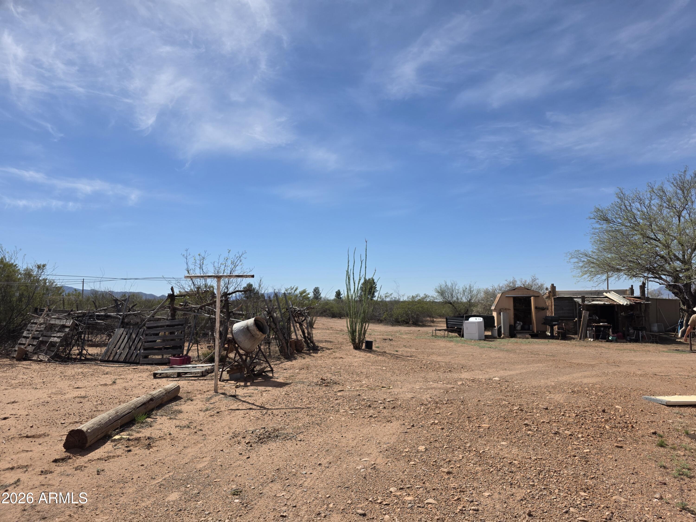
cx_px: 348
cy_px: 261
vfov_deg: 58.9
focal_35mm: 23
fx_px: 462
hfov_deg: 73.9
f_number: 1.7
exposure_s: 1/7944
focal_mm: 6.3
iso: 64
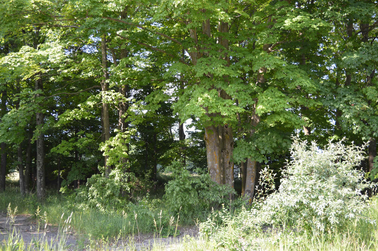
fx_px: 456
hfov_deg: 45.0
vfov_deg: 30.8
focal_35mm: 44
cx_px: 189
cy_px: 126
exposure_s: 1/125
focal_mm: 29
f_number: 5.6
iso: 140
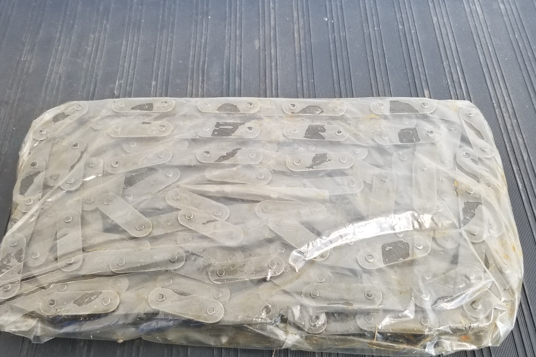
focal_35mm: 28
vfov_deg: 46.4
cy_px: 190
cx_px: 266
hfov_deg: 65.5
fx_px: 417
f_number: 1.7
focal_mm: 4.25
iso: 200
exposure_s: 1/30
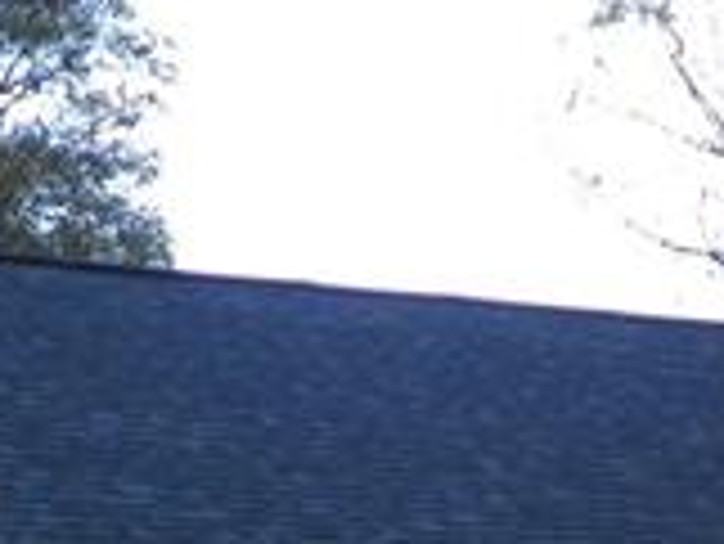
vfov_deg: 9.8
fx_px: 3077
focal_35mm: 147
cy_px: 773
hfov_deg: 13.4
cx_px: 409
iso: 160
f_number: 3.2
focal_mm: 6.6
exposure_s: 1/160
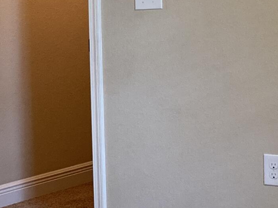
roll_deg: +1.9
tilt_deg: -1.6
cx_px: -79
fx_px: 899
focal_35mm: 112
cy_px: 49
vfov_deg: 13.2
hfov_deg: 16.6
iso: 250
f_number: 1.8
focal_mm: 4.25
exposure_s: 1/60
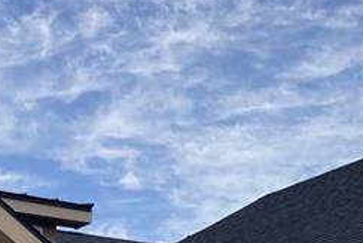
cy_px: 205
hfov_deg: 16.8
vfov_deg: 11.2
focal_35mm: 122
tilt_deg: +13.1
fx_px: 1231
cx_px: 146
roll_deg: +1.1
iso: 20
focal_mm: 3.99
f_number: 1.8
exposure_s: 1/3247
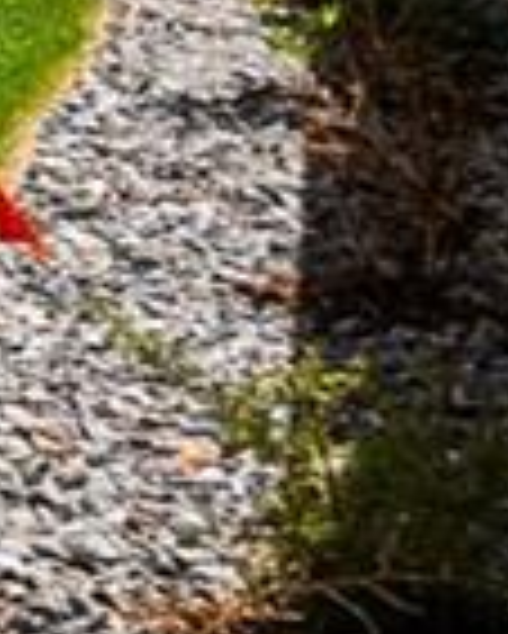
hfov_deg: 4.7
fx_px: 3191
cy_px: -360
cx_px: -2841
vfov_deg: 10.9
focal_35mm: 170
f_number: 8
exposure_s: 1/400
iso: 200
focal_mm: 16
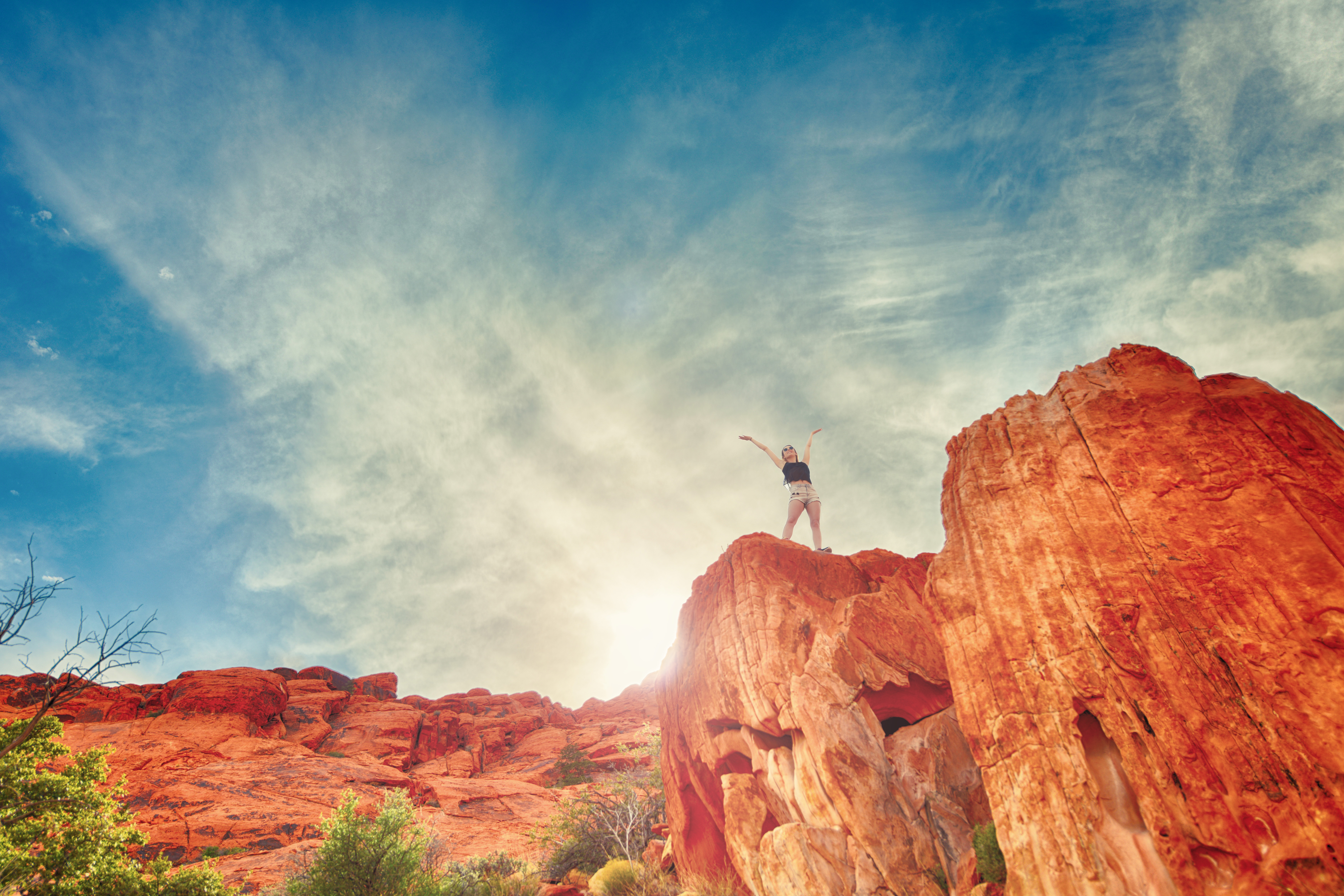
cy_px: 443
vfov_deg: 51.3
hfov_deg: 71.5
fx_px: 933
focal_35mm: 25
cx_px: 644
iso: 80
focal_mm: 24
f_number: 4
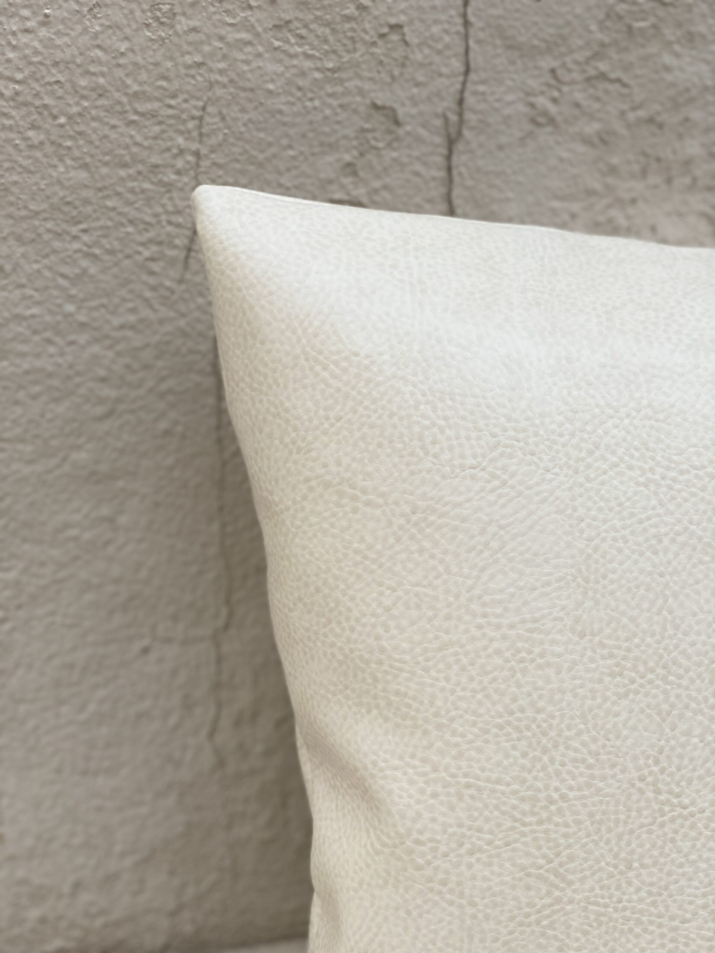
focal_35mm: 52
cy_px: 476
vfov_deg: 36.8
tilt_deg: -22.0
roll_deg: -0.4
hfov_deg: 28.0
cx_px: 358
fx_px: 1432
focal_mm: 6
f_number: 2
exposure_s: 1/122
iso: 64
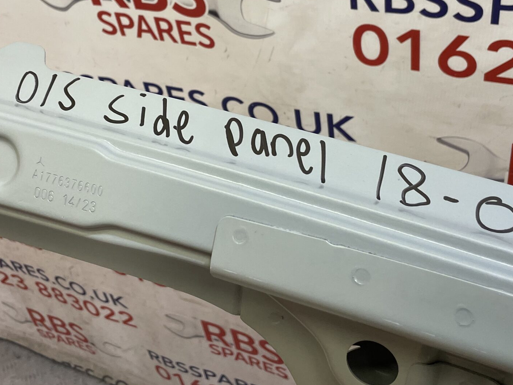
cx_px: 235
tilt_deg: -43.6
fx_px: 697
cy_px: 117
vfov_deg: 30.6
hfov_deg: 40.4
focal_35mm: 47
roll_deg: +5.8
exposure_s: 1/100
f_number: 1.6
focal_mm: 4.2
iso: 100
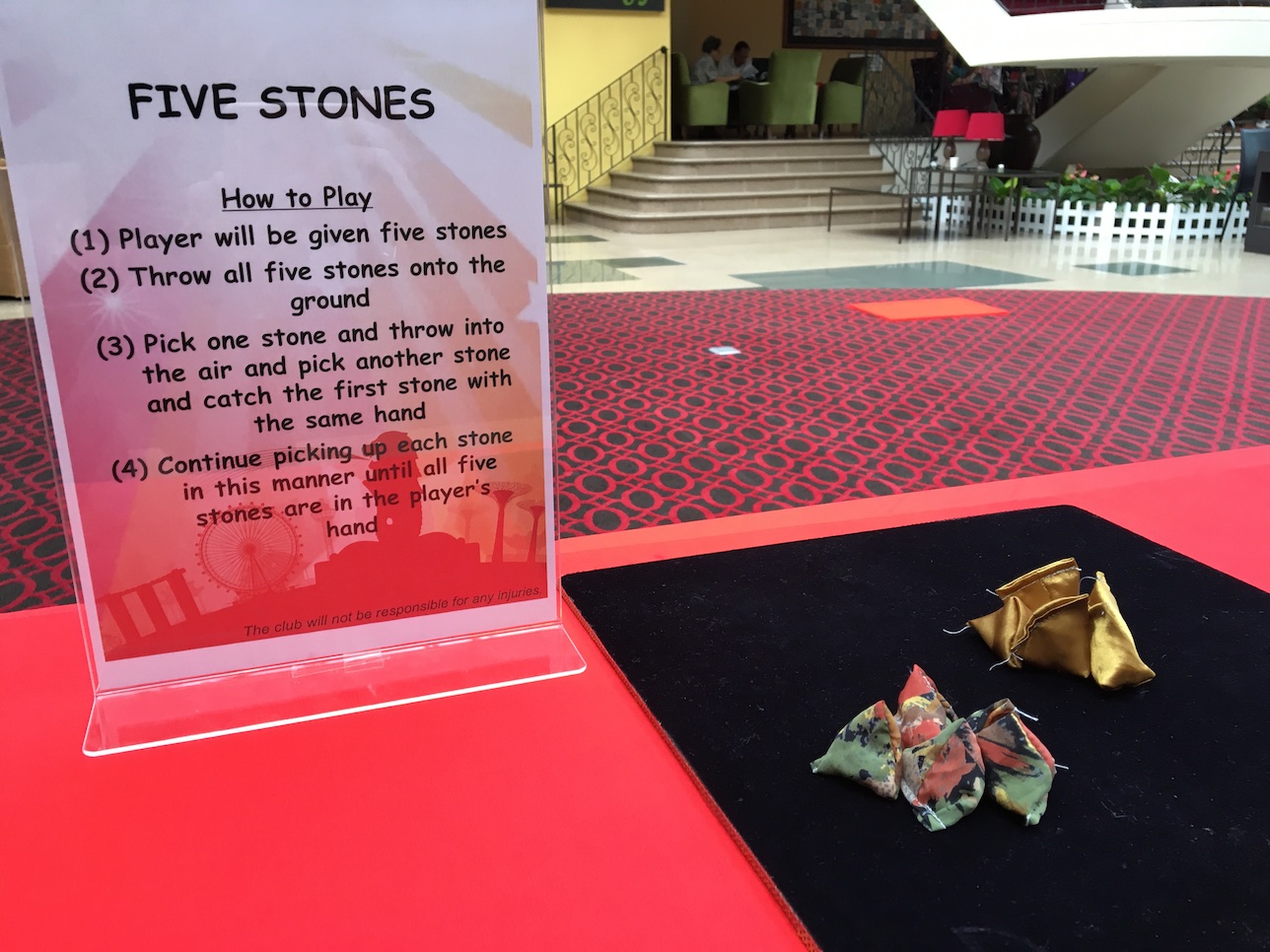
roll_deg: +0.8
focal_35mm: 29
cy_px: 476
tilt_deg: -17.9
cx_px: 635
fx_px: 1064
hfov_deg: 61.7
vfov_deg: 48.2
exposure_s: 1/33
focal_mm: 4.15
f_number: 2.2
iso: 32
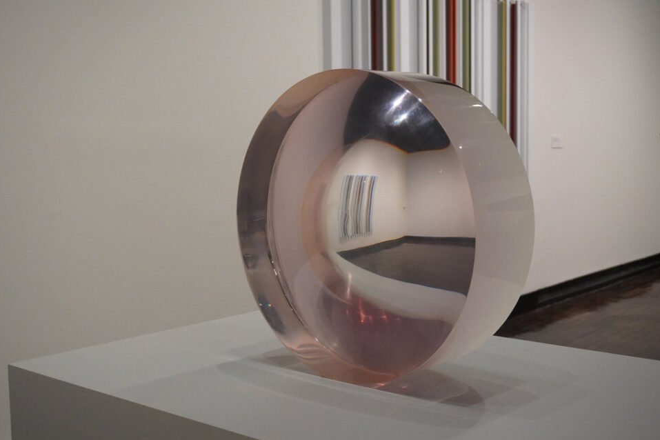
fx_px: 853
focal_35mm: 47
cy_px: 224
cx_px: 336
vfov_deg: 28.9
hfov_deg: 42.3
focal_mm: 29
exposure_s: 1/160
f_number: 4.5
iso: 4000
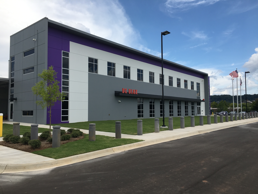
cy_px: 97
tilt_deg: +5.9
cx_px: 129
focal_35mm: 29
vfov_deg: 48.2
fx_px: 216
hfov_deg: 61.7
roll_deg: +1.1
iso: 25
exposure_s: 1/1083
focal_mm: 4.15
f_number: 2.2
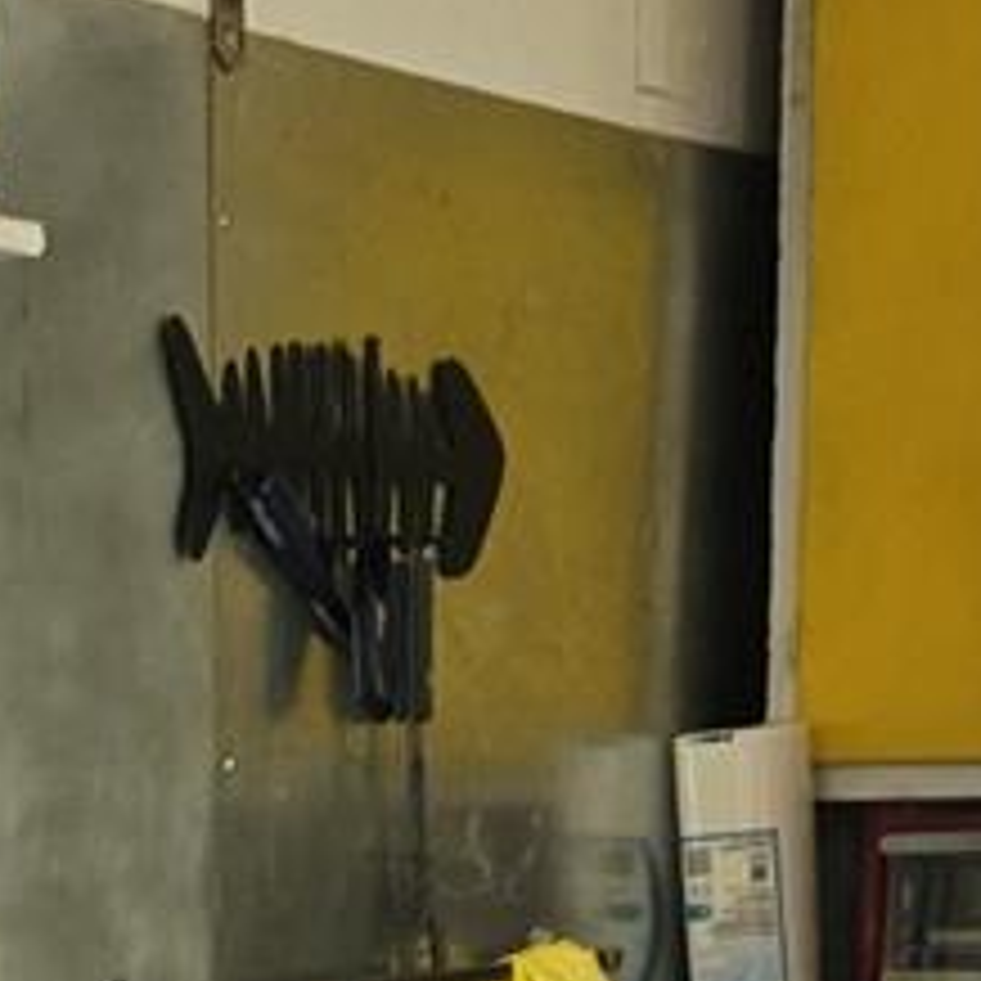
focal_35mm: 112
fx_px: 3591
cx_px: 248
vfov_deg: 14.8
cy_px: 1305
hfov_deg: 15.5
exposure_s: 1/120
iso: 400
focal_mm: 5.4
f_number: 1.8
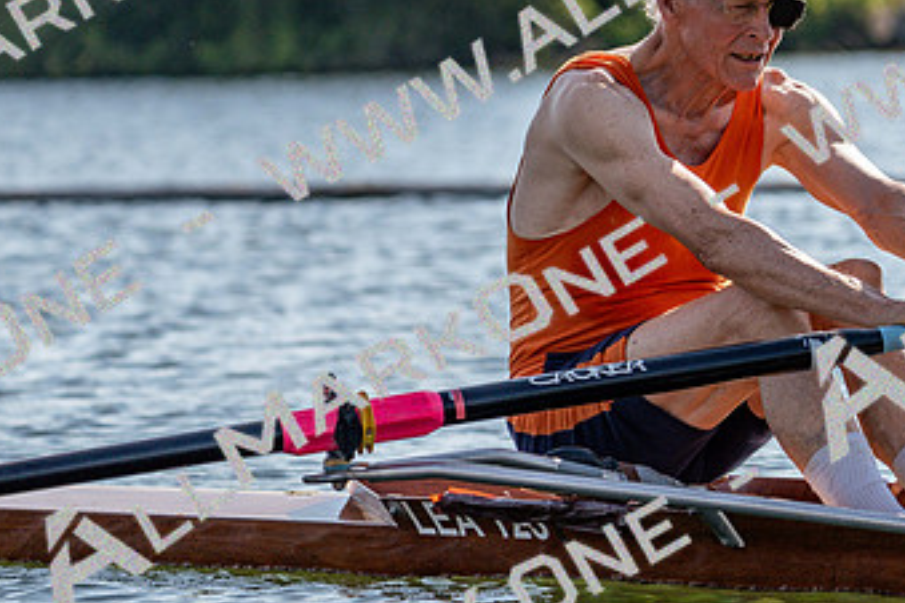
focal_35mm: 342
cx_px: 587
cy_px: 209
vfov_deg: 4.0
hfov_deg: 6.0
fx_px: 8597
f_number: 5.6
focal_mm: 200
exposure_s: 1/1600
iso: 200
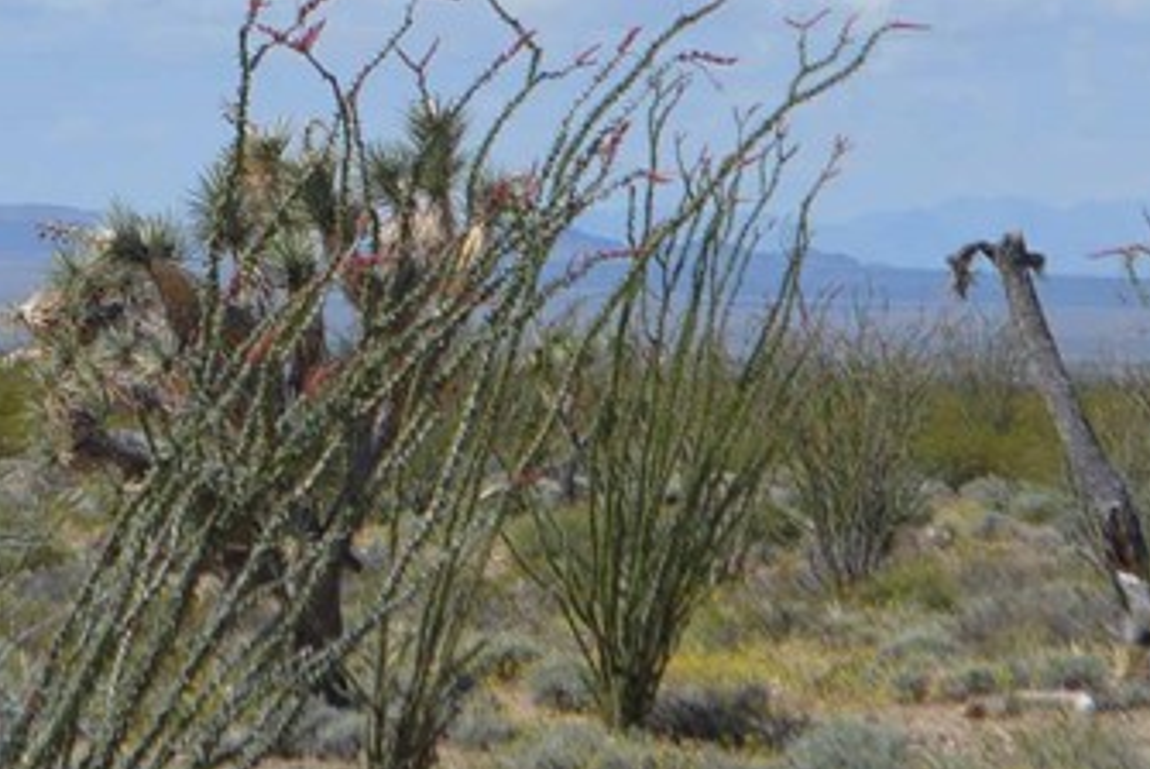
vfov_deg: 5.2
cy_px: 31
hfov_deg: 7.7
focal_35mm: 267
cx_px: 209
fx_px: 8524
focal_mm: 55
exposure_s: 1/2000
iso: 400
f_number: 7.1
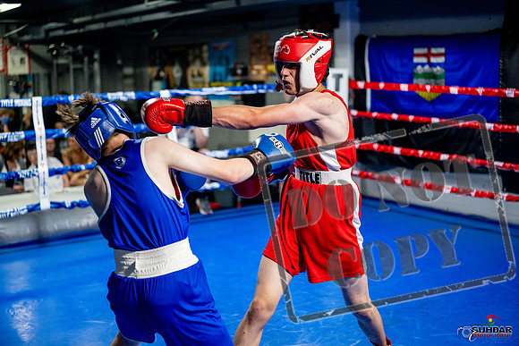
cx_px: 260
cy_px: 173
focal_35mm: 50
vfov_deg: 27.0
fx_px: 721
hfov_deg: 39.6
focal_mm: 50
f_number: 2
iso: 4000
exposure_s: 1/1000
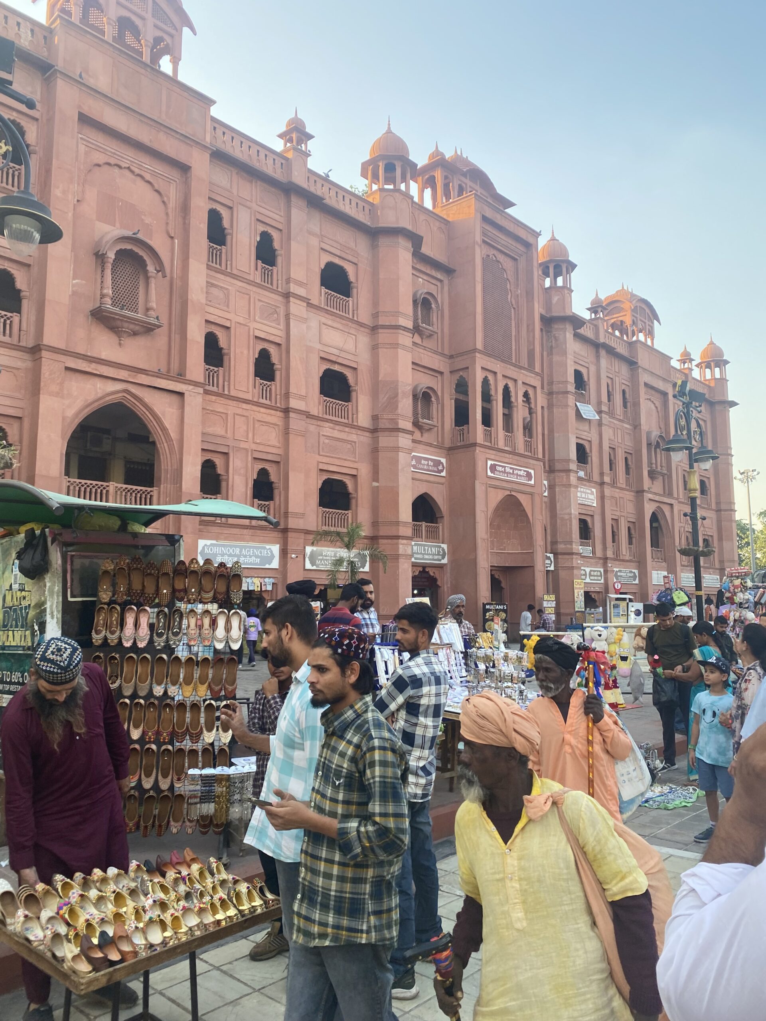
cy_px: 510
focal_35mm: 26
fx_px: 767
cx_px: 383
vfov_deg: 67.3
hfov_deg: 53.1
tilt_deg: +12.8
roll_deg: -1.1
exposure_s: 1/218
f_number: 1.8
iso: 32
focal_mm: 4.25
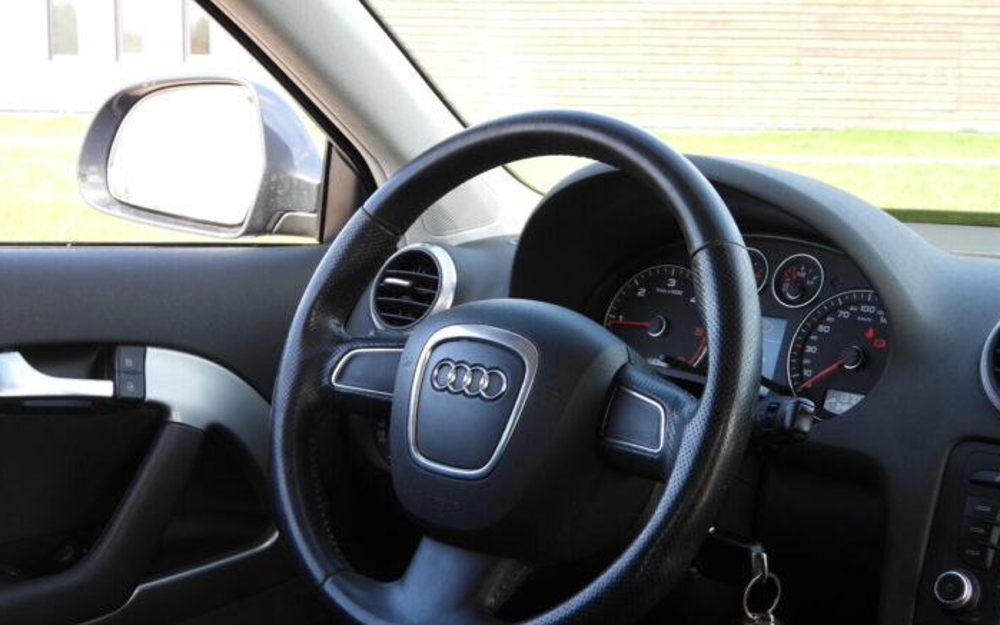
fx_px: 1472
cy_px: 358
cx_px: 495
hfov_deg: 37.5
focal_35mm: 54
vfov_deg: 24.0
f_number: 3.2
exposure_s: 1/100
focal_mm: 9
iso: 100
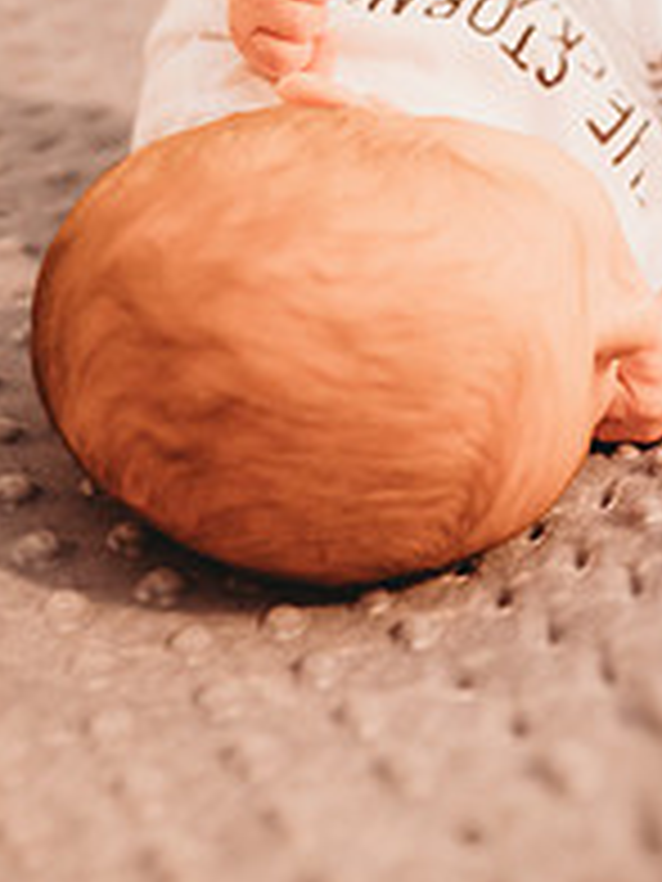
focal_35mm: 53
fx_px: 1351
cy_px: 428
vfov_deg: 36.2
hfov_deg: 27.4
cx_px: 405
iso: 800
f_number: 2.2
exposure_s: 1/160
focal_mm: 24
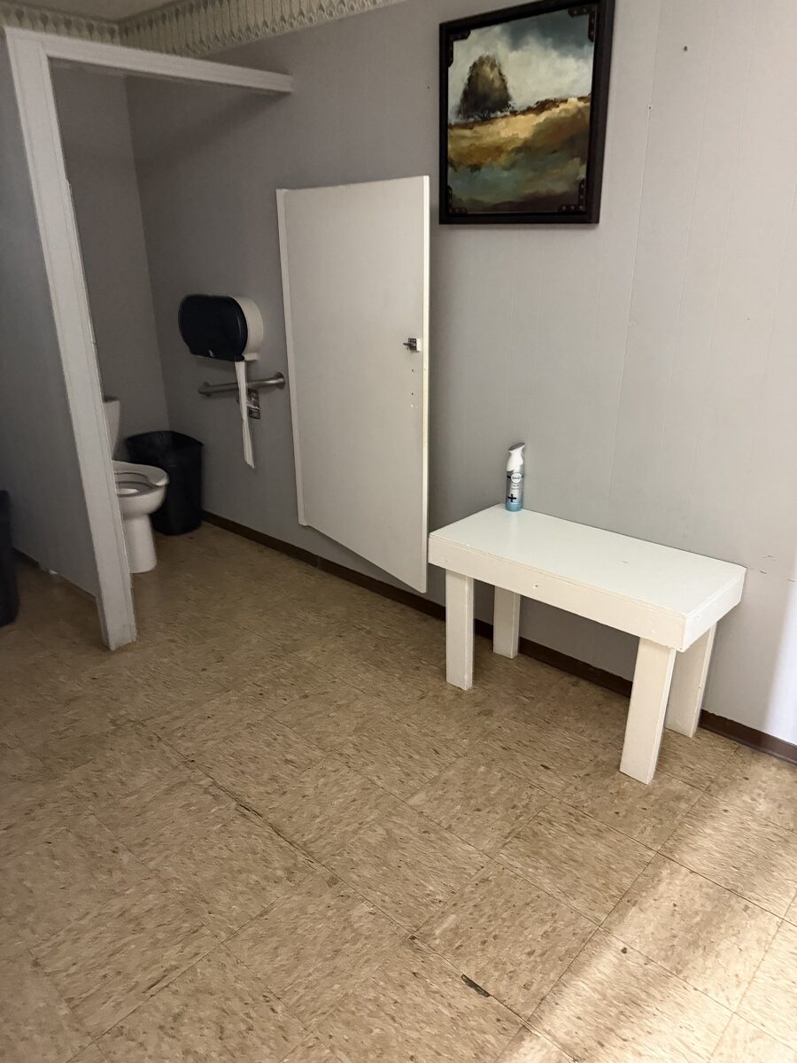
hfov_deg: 56.8
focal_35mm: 24
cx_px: 398
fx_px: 737
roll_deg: +0.5
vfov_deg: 71.6
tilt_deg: -17.9
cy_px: 532
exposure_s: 1/31
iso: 800
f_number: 1.78
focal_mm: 6.76
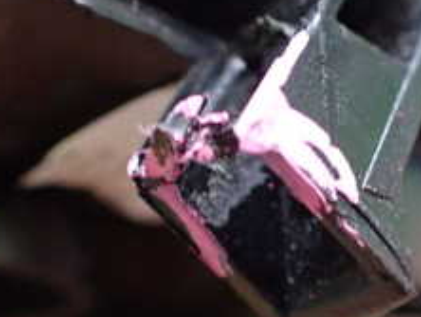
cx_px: 302
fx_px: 986
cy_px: 188
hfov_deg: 23.9
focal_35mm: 81
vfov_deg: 18.2
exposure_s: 1/30
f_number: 2.3
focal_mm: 5.4
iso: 1000
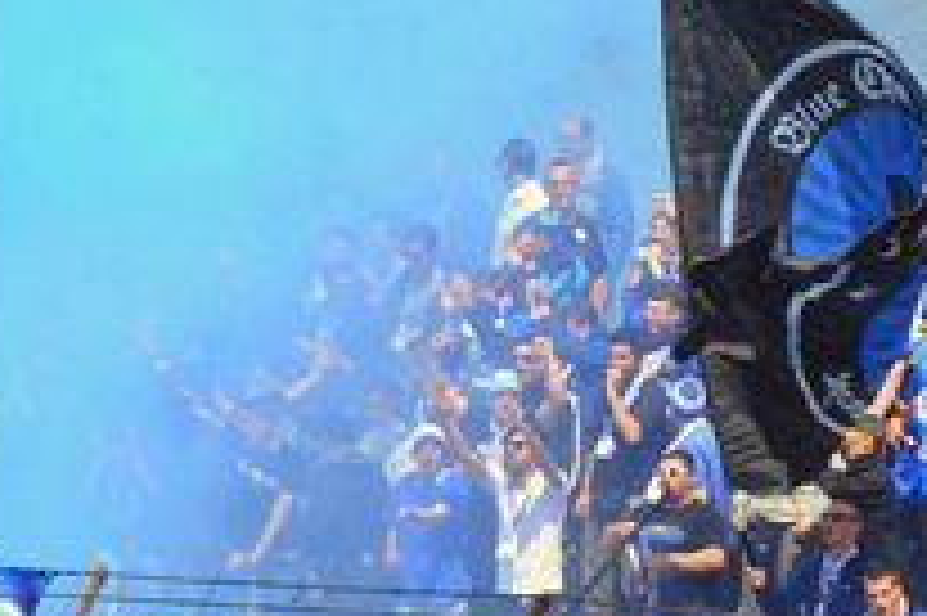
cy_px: 526
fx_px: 12839
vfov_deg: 2.7
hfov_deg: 4.1
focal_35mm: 499
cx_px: -153
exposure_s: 1/1600
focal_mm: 120
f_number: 6.3
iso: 400
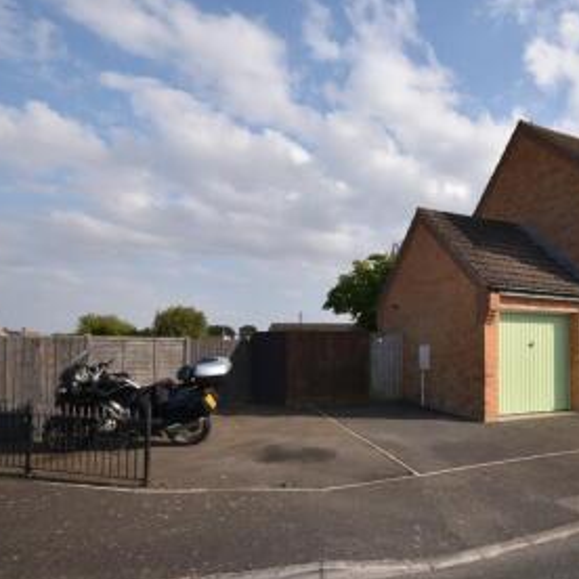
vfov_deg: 69.4
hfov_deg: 65.5
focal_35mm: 22
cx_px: 432
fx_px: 416
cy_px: 324
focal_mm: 10
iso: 100
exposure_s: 1/200
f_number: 8
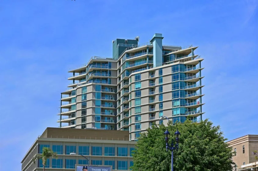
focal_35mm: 82
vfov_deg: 16.5
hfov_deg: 24.7
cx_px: 129
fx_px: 590
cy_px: 86
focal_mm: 55
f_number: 8
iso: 100
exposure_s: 1/800
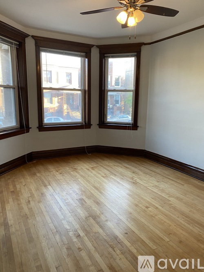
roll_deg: -1.6
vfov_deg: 67.3
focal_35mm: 26
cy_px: 136
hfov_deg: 53.0
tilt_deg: -9.0
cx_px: 102
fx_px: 204
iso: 100
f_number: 1.8
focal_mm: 4.25
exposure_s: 1/60
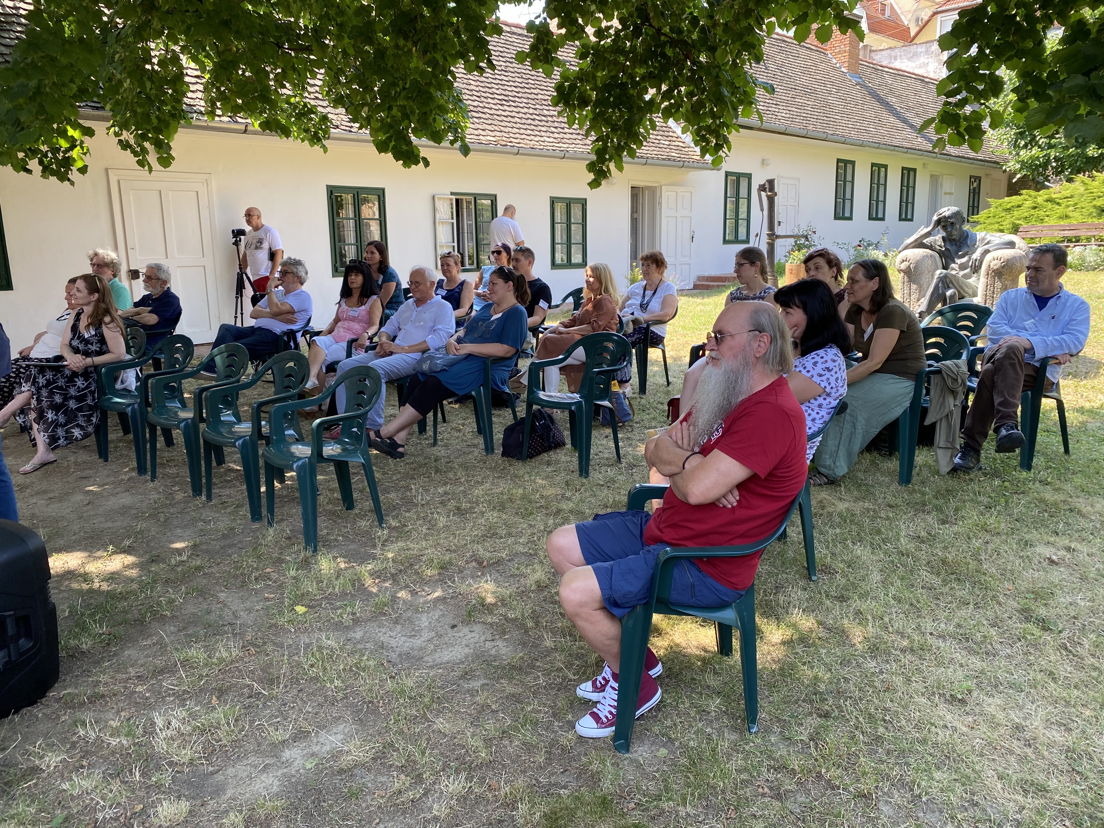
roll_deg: +1.7
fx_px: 829
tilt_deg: -10.2
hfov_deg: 67.3
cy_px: 414
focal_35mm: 26
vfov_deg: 53.1
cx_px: 552
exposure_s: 1/213
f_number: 1.8
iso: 32
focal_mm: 4.25
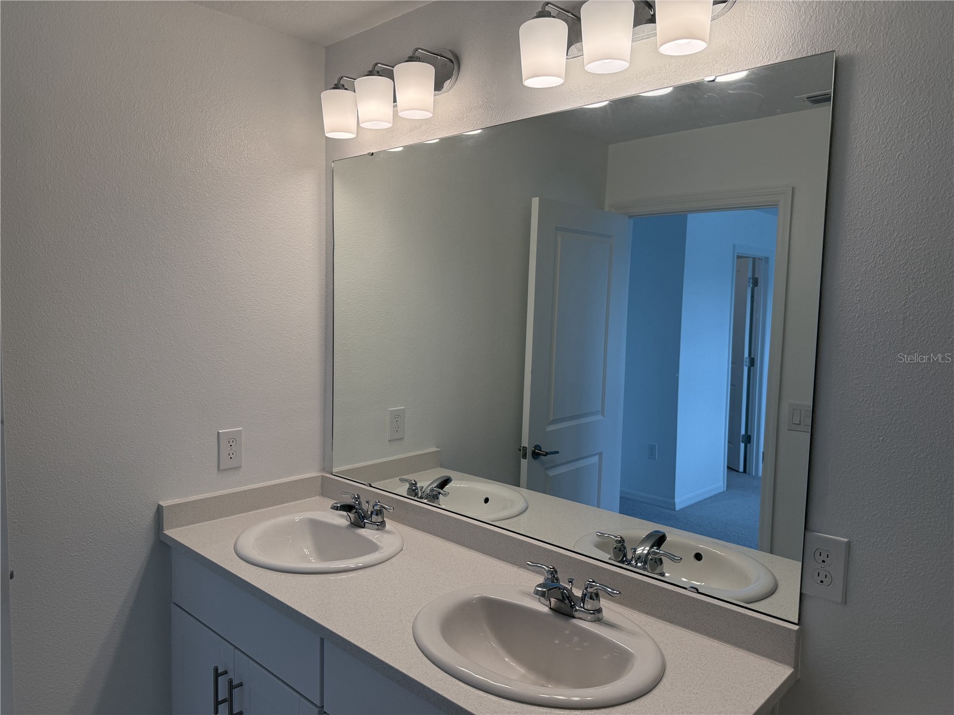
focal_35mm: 24
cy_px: 358
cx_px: 477
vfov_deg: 56.8
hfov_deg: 71.6
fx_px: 661
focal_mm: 6.76
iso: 100
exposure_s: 1/517
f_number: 1.78
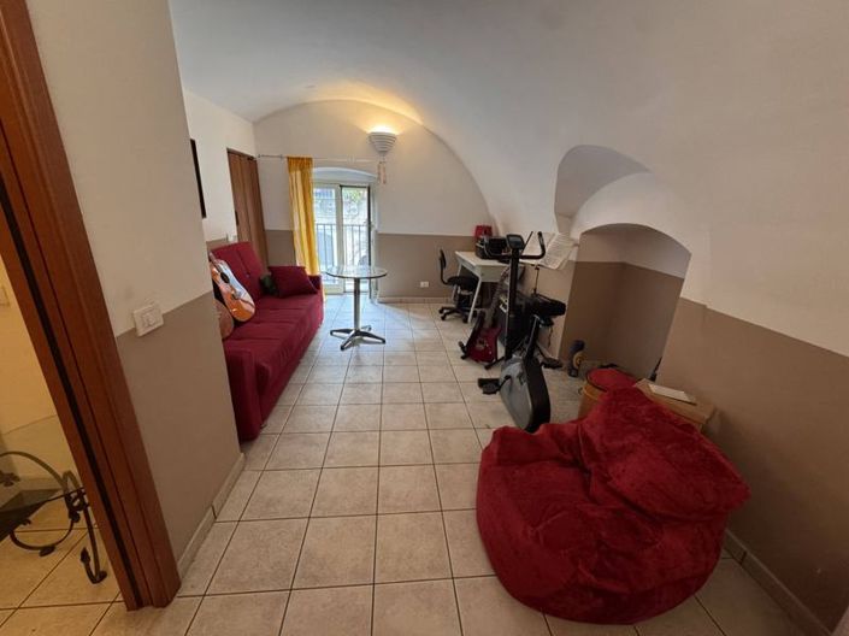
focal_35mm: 14
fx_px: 343
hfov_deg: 102.1
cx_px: 424
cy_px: 318
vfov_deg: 85.6
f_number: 2.2
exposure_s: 1/50
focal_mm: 2.22
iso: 400
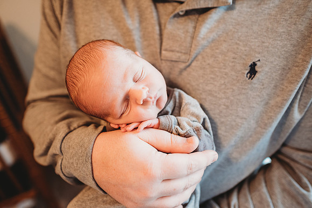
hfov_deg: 73.7
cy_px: 104
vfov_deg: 53.2
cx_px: 156
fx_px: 208
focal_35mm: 24
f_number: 2.2
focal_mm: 24
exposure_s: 1/160
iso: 500
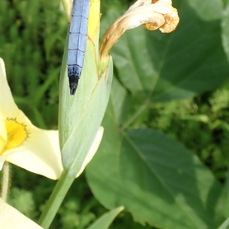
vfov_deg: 20.5
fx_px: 614
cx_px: 63
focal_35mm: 82
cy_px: 7
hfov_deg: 21.0
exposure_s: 1/100
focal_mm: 7.86
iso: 100
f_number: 4
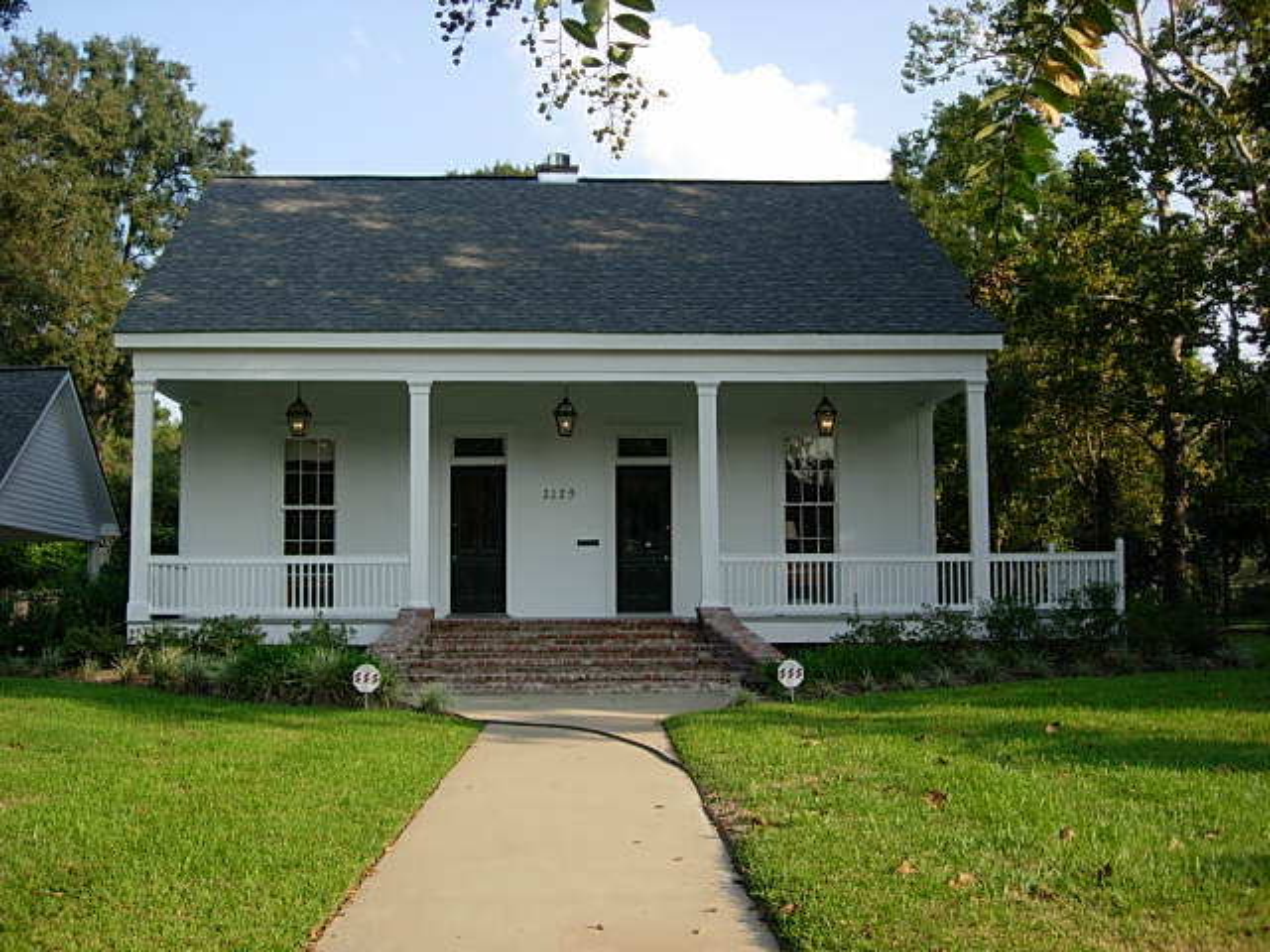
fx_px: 1394
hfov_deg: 49.0
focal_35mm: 38
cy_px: 476
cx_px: 635
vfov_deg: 37.7
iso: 64
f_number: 2.8
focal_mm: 7.8
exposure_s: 1/645
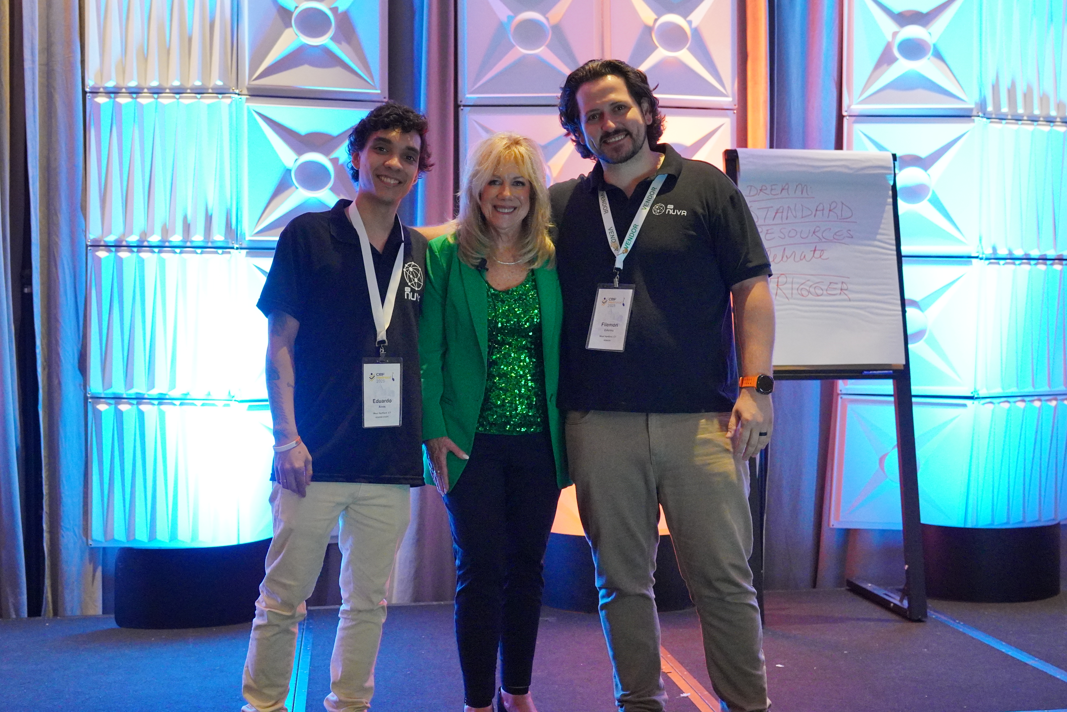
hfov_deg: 46.4
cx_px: 534
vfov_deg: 31.9
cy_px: 356
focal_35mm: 42
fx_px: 1245
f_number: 3.2
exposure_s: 1/160
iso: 5000
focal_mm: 28
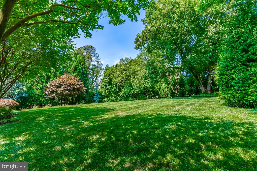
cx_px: 128
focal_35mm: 17
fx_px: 121
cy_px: 86
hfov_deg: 93.3
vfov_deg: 70.4
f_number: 8
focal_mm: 17
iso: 1250
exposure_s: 1/1250
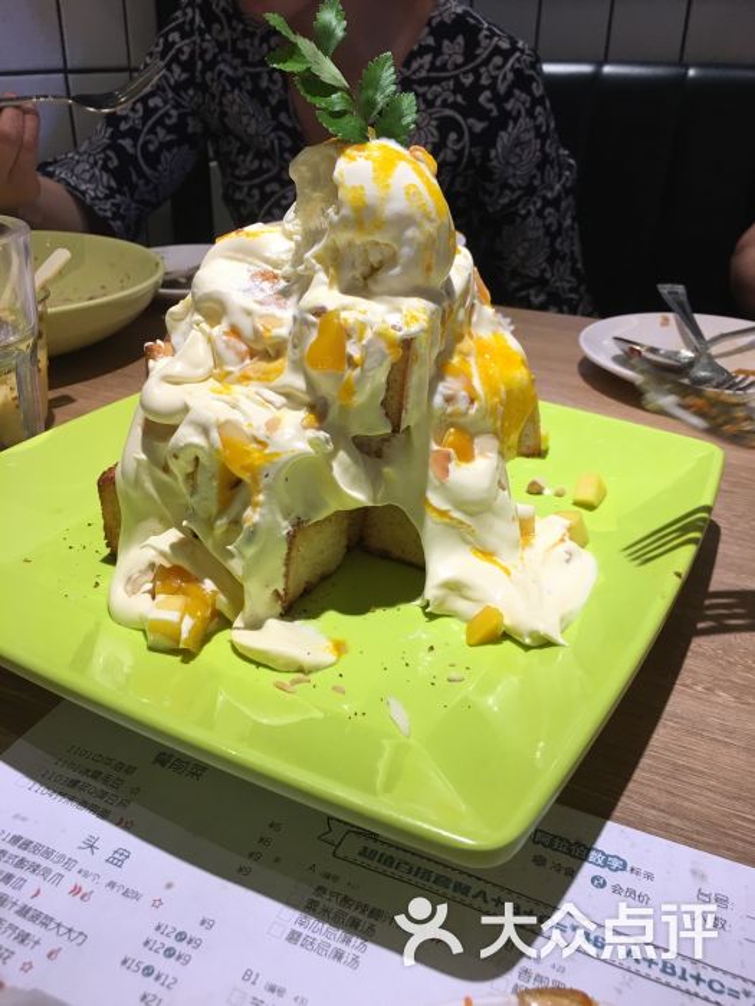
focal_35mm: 29
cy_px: 503
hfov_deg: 48.2
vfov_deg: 61.7
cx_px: 378
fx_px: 843
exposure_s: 1/33
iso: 32
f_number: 2.2
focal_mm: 4.15
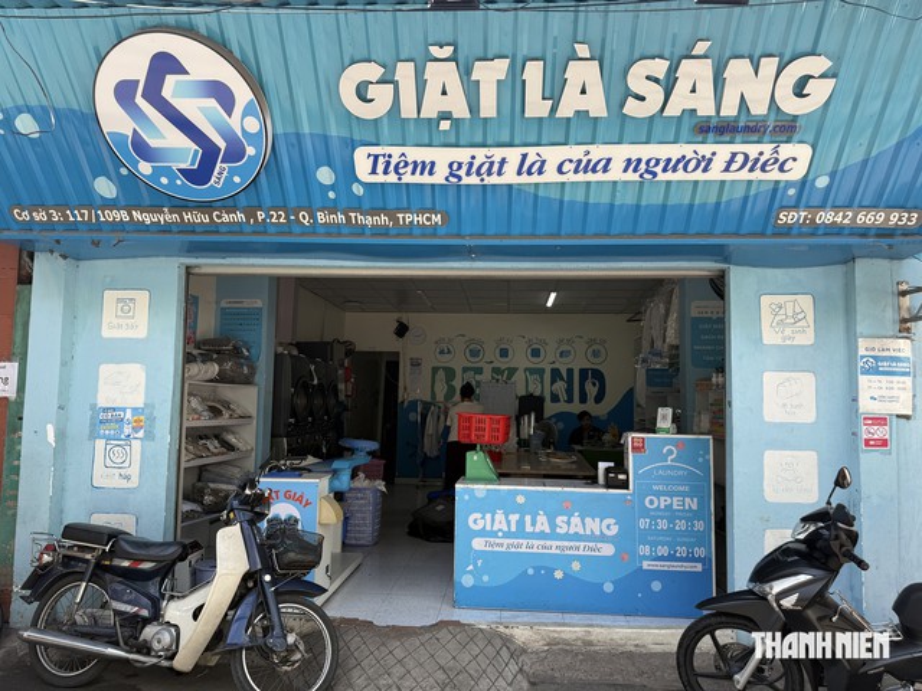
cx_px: 461
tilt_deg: +4.7
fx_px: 639
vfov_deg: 56.8
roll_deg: -1.6
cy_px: 346
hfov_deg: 71.6
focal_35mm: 24
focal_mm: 6.8
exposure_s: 1/507
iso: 80
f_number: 1.8
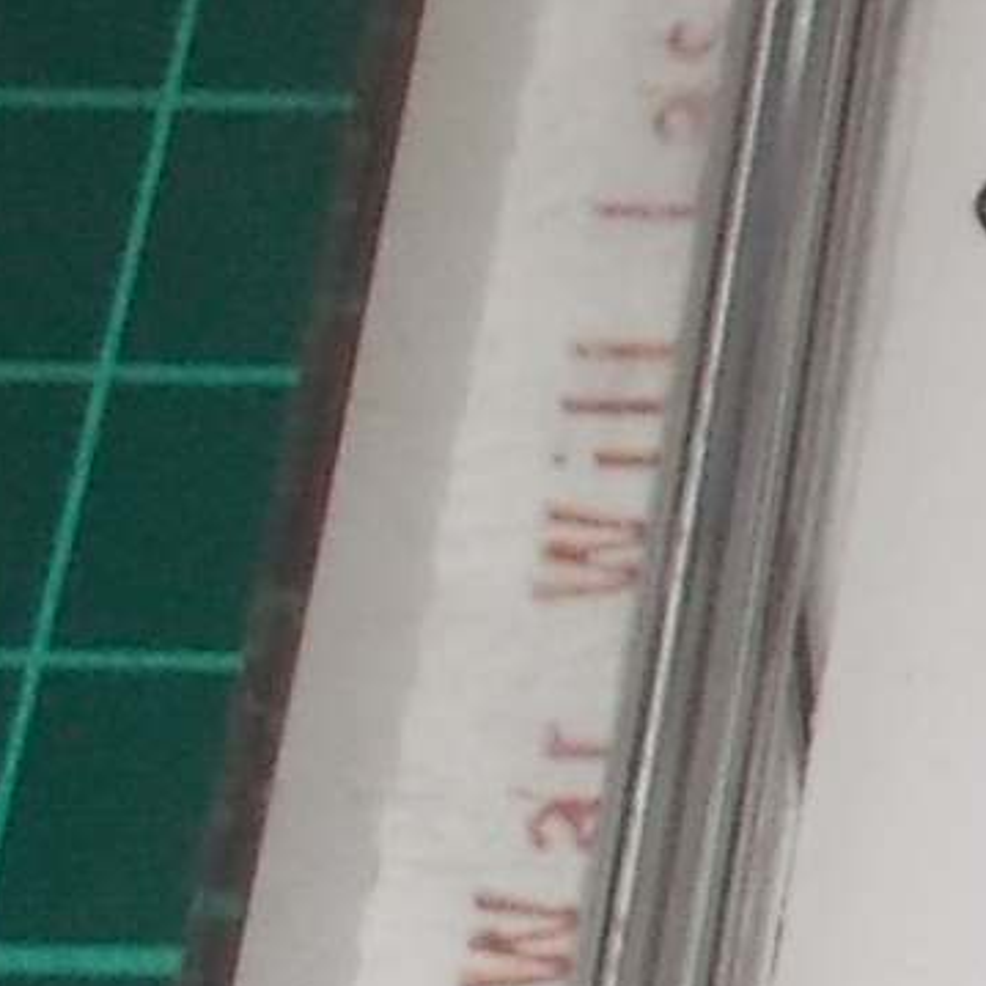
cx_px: 2730
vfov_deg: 10.8
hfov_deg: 9.1
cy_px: 750
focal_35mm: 162
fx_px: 5221
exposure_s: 1/30
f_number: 3.3
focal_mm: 4.1
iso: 200
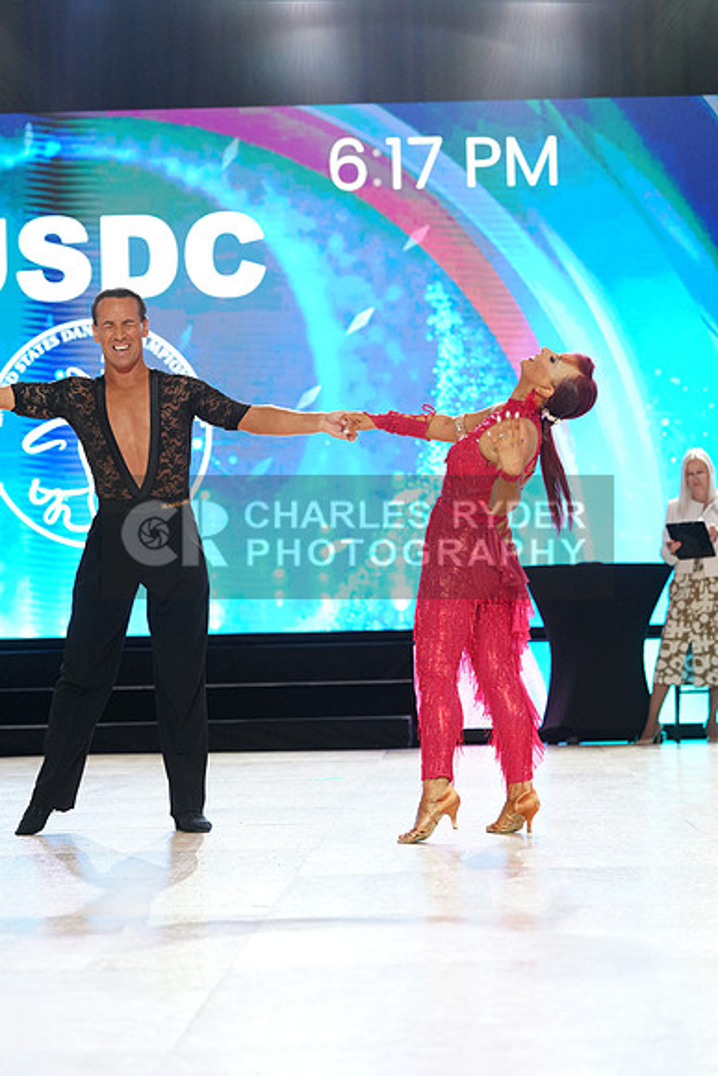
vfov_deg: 20.8
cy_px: 538
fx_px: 2930
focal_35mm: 98
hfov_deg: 14.0
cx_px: 359
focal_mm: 98
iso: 2500
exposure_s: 1/250
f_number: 4
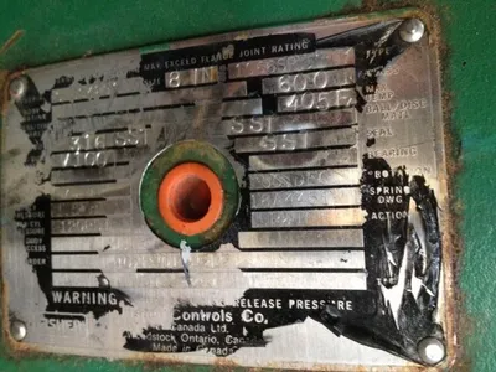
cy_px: 186
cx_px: 248
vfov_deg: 40.7
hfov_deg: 52.6
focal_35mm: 35
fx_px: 502
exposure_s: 1/17
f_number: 2.4
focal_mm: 4.28
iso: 400
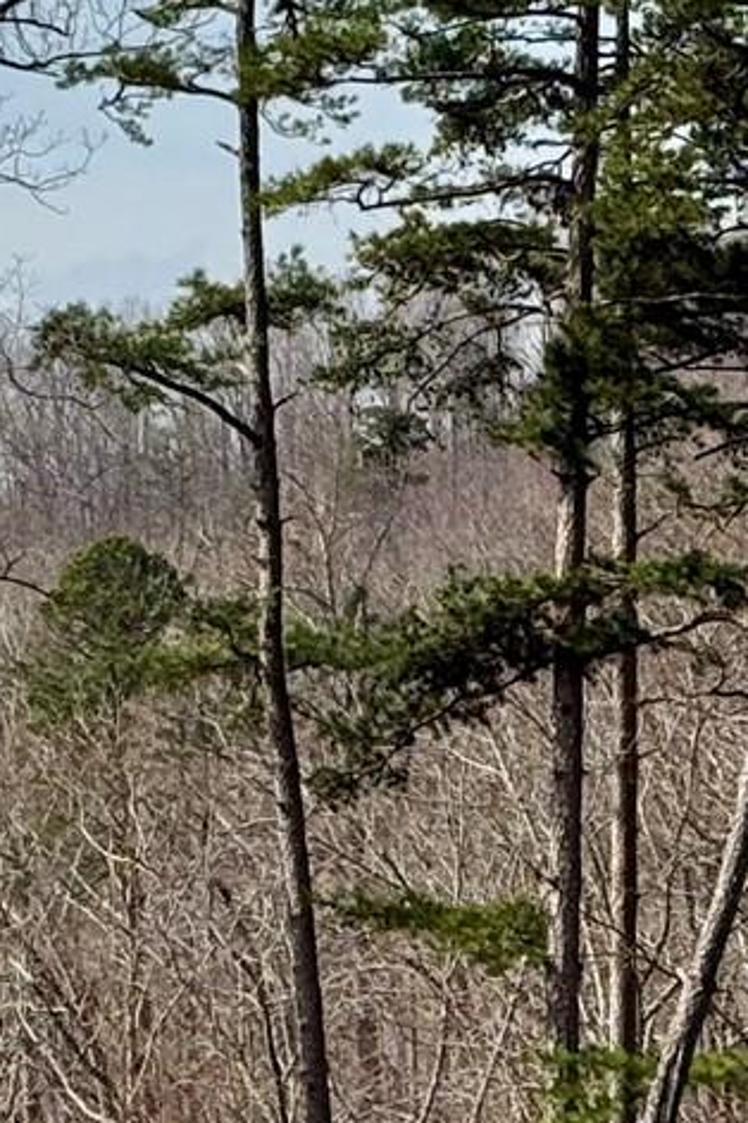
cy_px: 682
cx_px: 295
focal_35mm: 217
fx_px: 6763
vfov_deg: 9.5
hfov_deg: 6.3
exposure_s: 1/5208
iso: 64
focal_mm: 6.76
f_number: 1.78
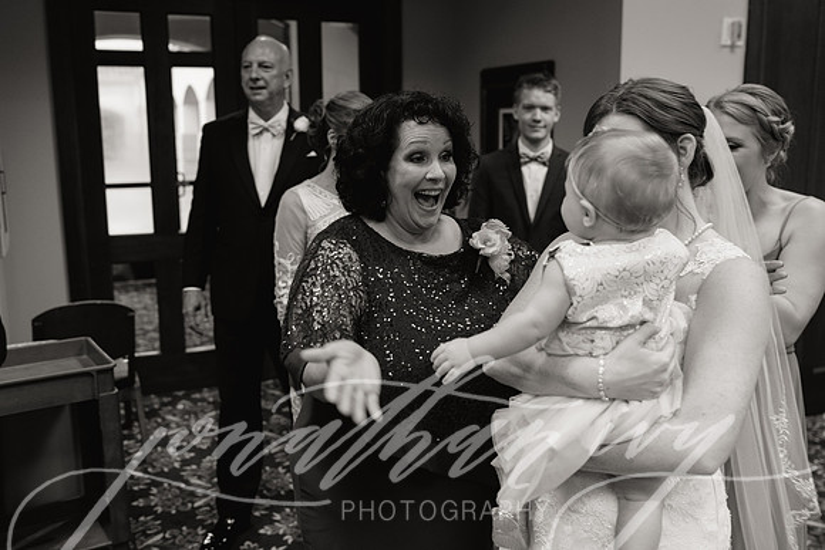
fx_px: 802
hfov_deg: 54.4
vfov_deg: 37.9
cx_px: 412
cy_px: 275
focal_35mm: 35
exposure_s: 1/125
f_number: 2.8
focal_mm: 35
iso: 1600
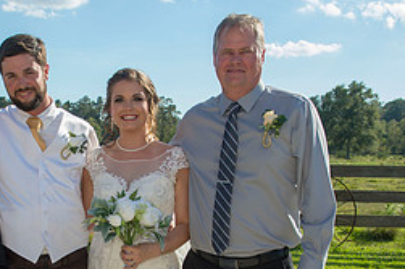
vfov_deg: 19.7
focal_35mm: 67
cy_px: 271
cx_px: 84
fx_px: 753
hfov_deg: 29.4
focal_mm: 29
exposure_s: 1/500
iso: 200
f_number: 6.3
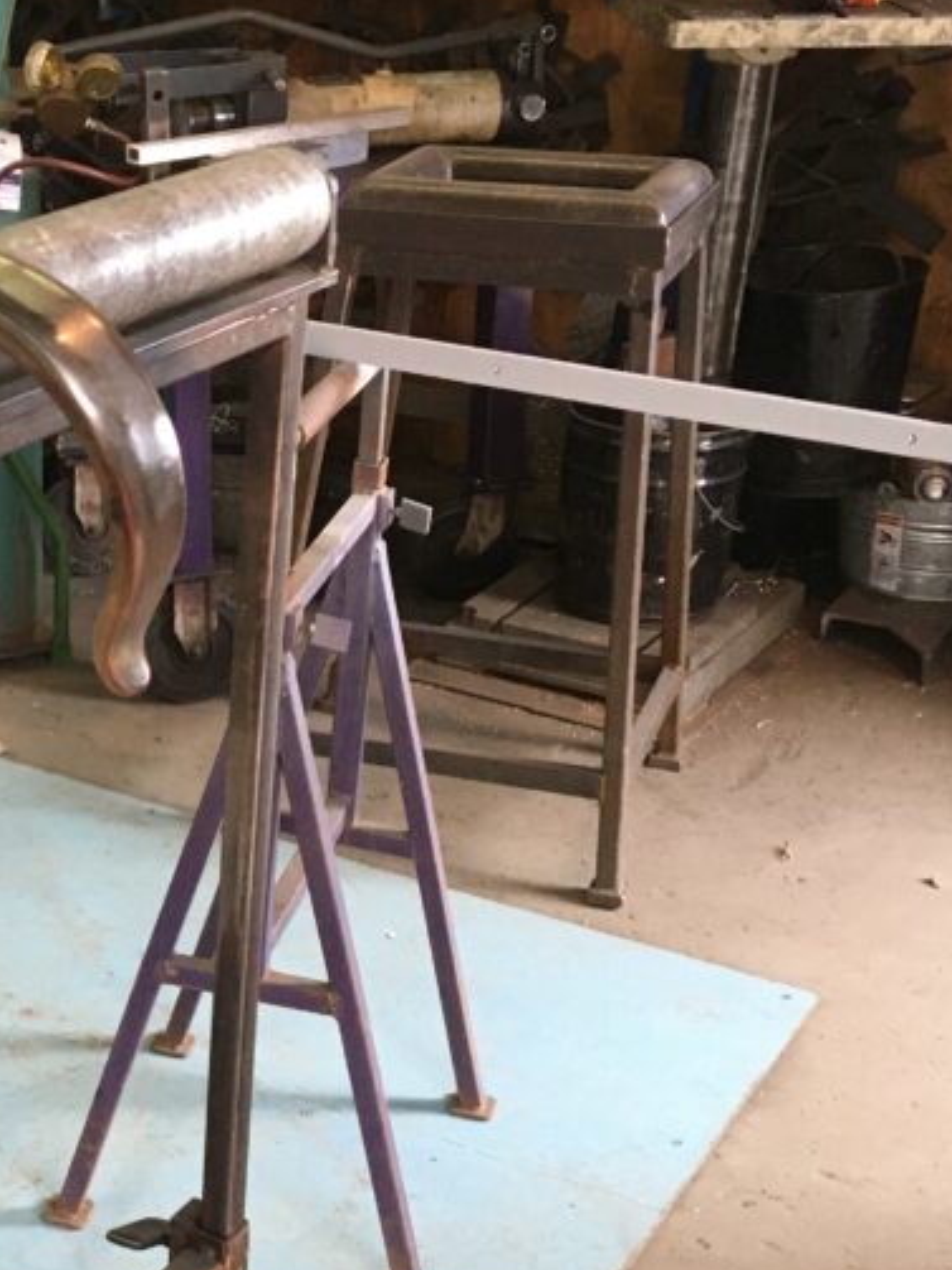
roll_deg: +1.8
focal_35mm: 59
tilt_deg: -27.4
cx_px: -8
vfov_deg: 32.5
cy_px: 818
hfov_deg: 23.7
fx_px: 2164
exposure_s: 1/30
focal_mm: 4.15
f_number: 2.2
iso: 125
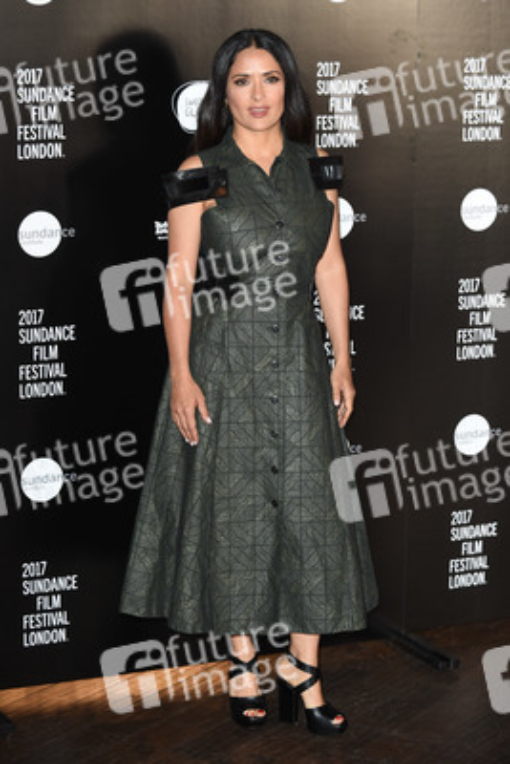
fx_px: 1953
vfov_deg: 22.1
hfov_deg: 14.9
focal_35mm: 92
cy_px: 382
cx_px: 255
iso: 1600
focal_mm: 92
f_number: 4
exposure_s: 1/250
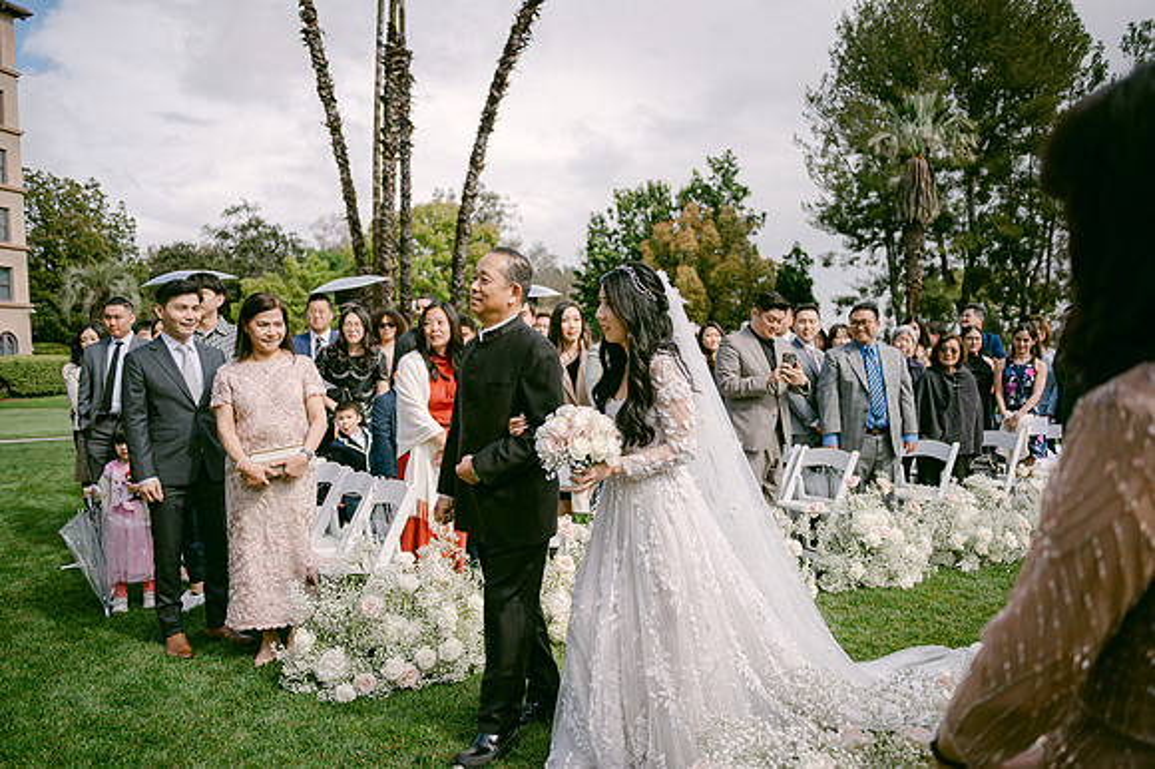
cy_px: 384
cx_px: 578
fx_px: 898
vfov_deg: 46.4
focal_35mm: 28
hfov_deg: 65.5
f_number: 2.8
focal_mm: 28
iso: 100
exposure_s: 1/2500
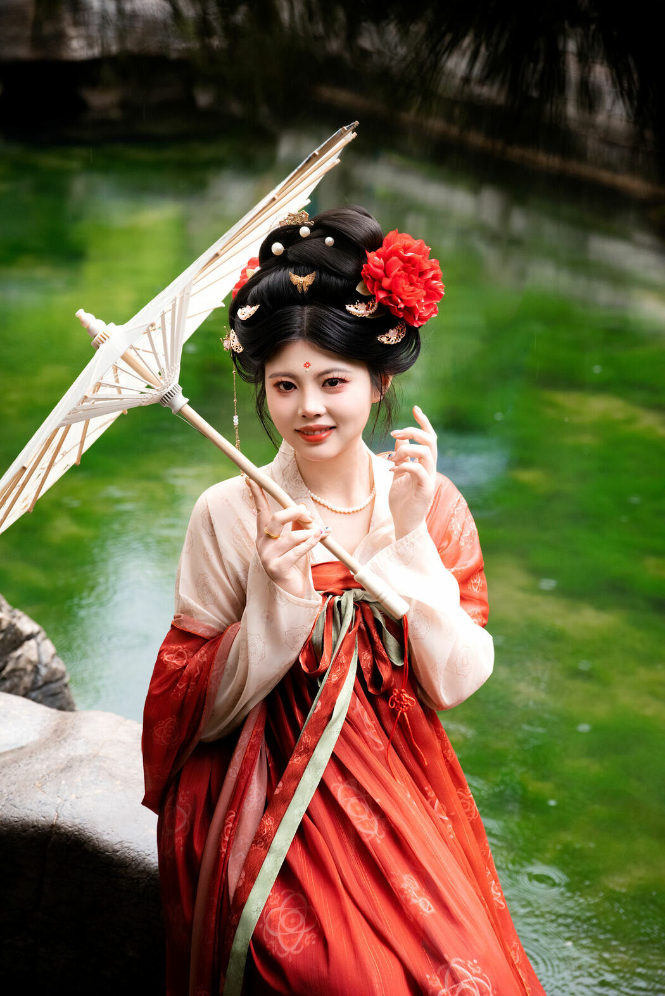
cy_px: 498
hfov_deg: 16.5
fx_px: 2299
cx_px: 332
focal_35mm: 83
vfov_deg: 24.5
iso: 1600
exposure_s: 1/160
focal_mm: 83
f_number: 4.5
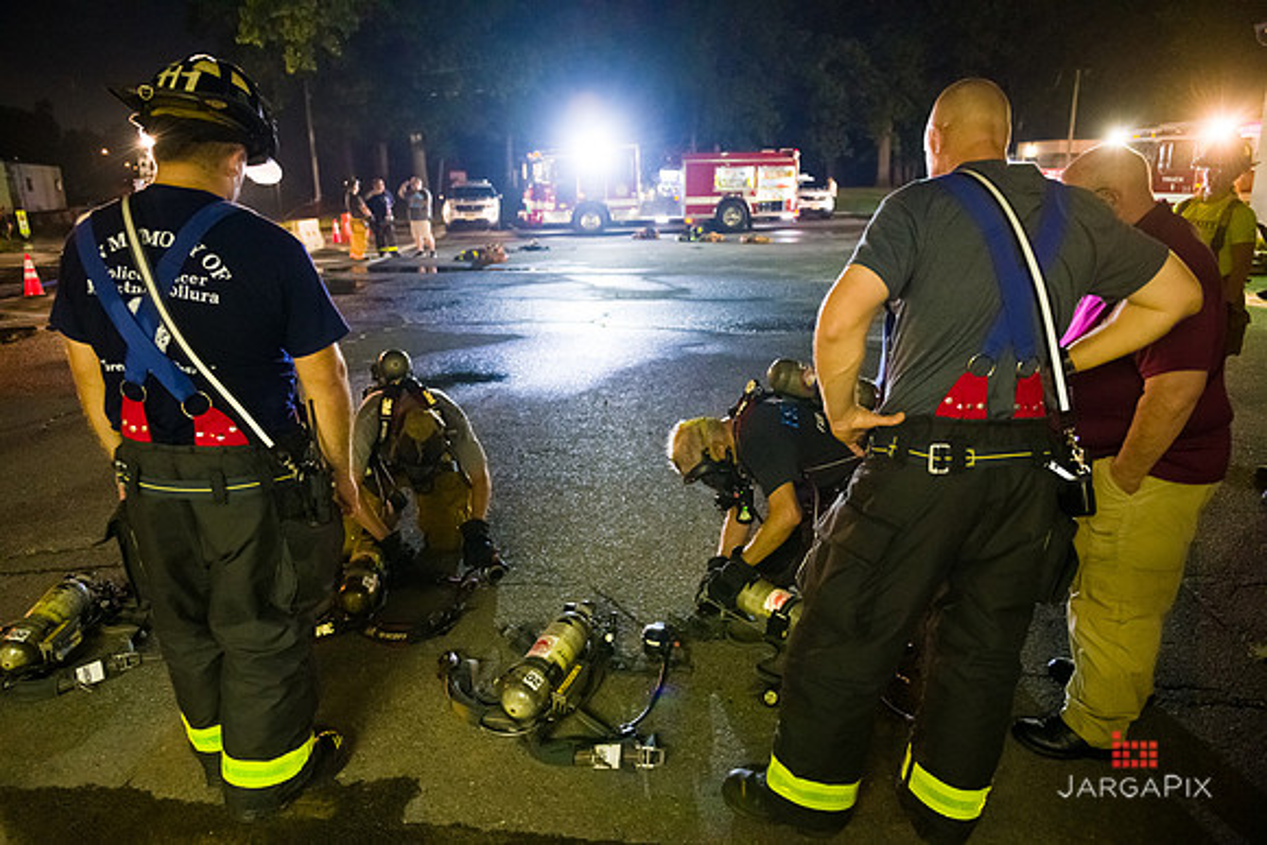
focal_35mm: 24
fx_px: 845
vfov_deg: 53.2
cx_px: 634
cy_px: 422
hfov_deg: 73.7
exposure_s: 1/125
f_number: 3.2
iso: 6400
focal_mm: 24
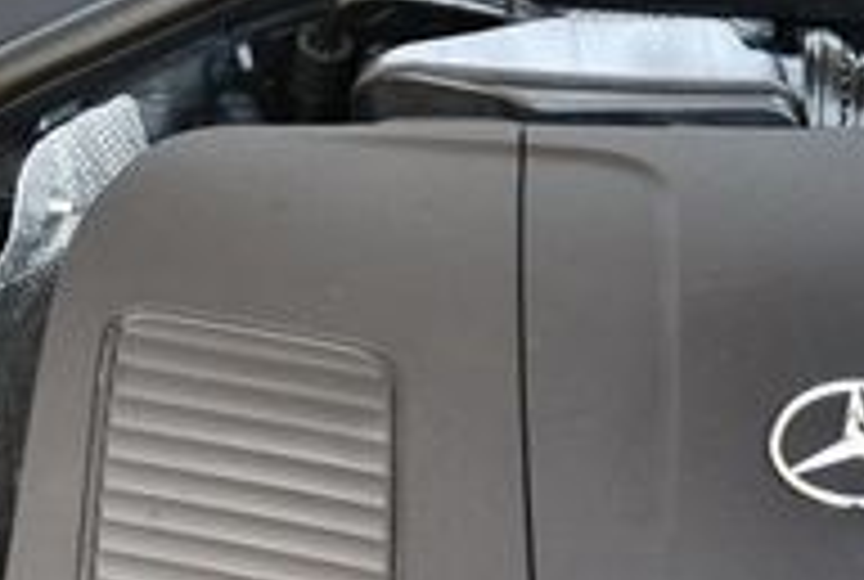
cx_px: 864
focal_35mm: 133
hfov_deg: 15.1
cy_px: 580
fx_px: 3199
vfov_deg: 10.3
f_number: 3.8
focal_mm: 20
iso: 640
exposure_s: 1/250
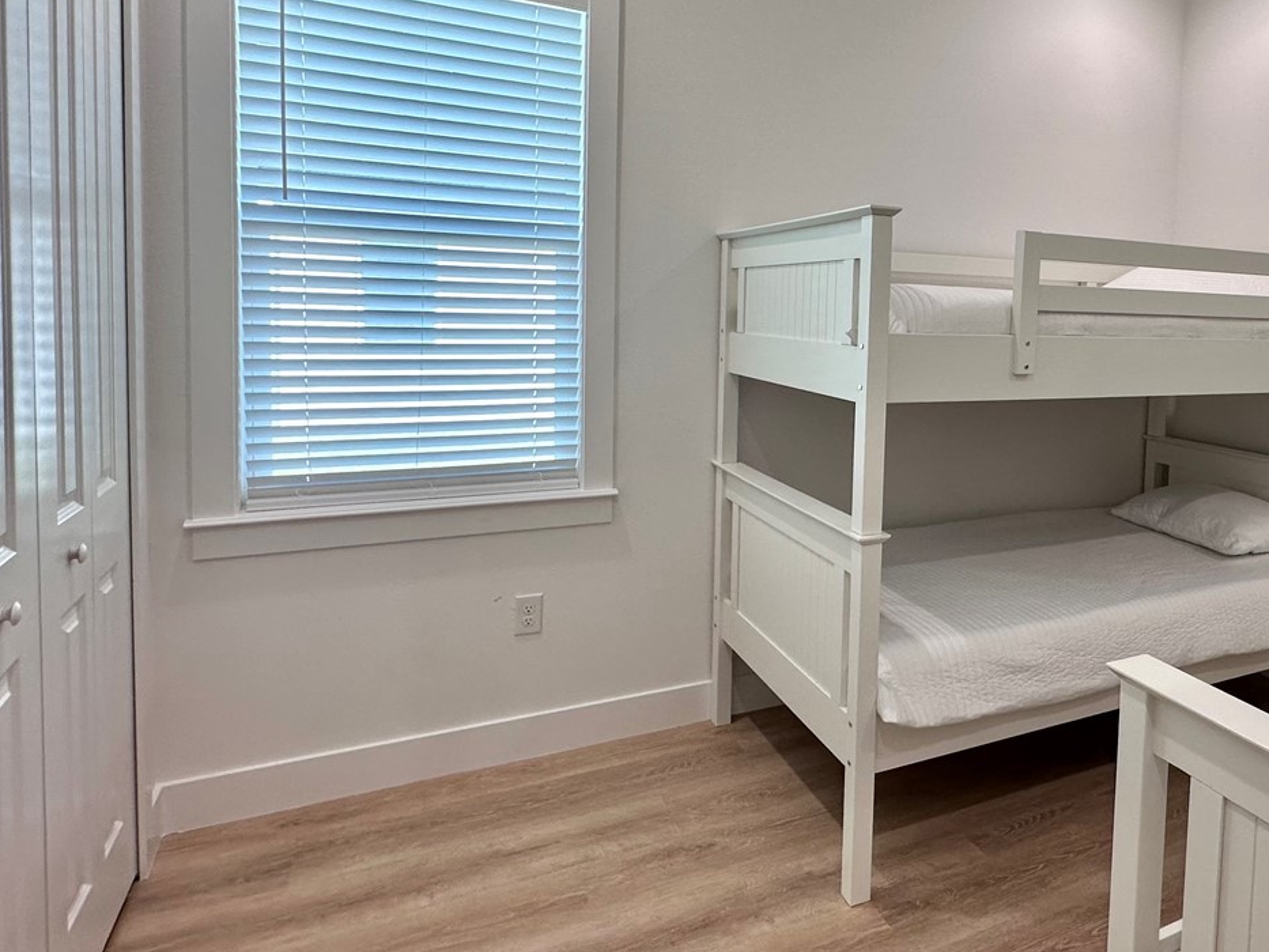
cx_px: 877
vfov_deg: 56.2
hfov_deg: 68.9
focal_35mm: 24
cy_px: 363
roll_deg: -2.5
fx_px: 880
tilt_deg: -3.2
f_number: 2.2
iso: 64
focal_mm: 2.22
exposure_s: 1/120
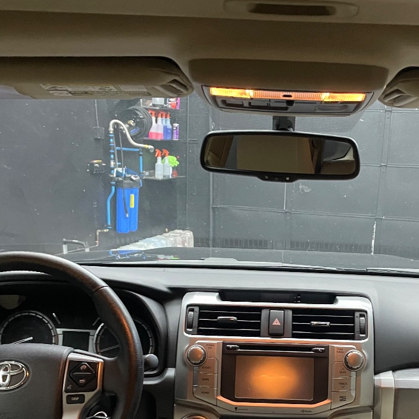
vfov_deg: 35.2
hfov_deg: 35.8
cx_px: 267
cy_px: 317
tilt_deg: -15.6
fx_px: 644
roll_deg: -1.6
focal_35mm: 47
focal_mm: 4.2
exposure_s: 1/40
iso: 400
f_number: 1.6
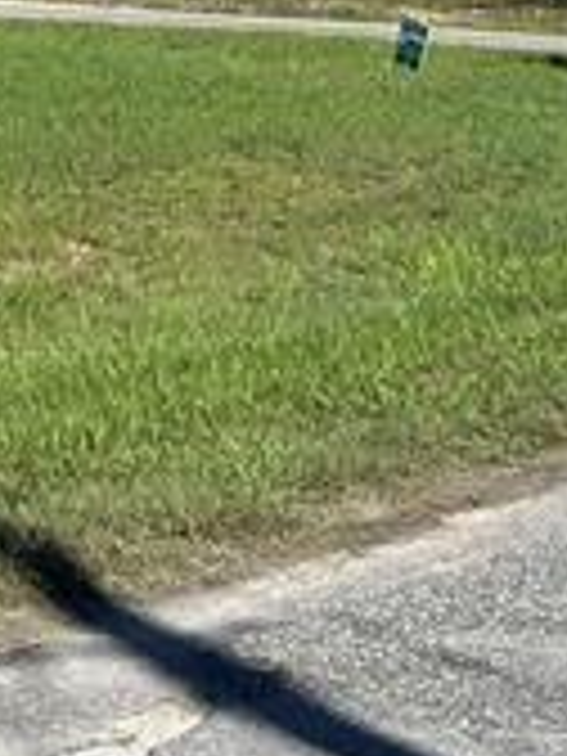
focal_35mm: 110
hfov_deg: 13.4
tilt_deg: +14.5
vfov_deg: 14.6
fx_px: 2402
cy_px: -783
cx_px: 184
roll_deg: -3.5
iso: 80
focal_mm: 6.86
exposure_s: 1/4184
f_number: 1.78
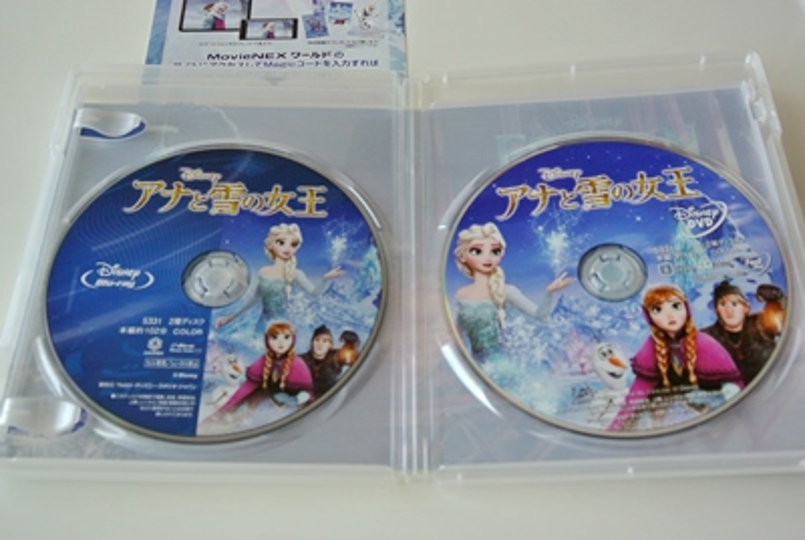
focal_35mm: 40
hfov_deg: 48.4
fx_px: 896
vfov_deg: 33.5
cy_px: 270
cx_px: 402
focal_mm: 15.1
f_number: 4.2
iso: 640
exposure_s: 1/60
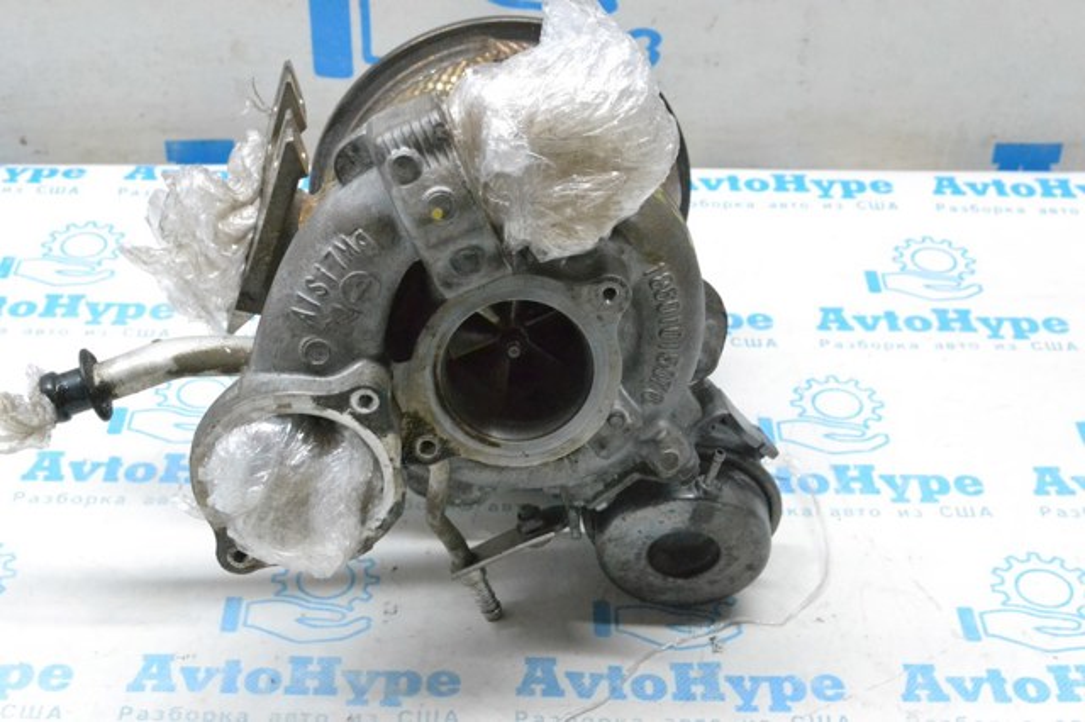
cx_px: 542
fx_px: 1717
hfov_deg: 35.1
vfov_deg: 23.8
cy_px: 361
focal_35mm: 57
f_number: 10
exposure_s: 1/125
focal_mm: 38
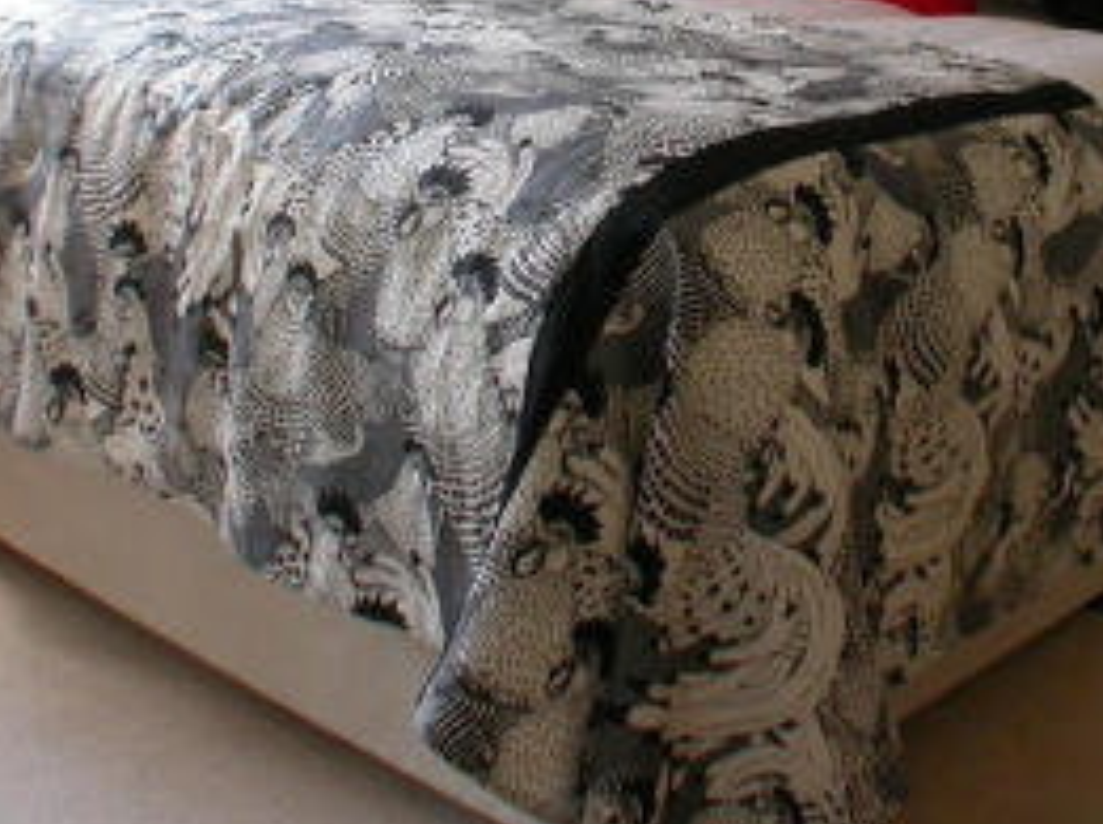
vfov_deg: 17.0
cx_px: 653
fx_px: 2705
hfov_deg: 23.0
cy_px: 23
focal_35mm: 85
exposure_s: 1/55.6
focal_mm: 7.85
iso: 100
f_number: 3.3
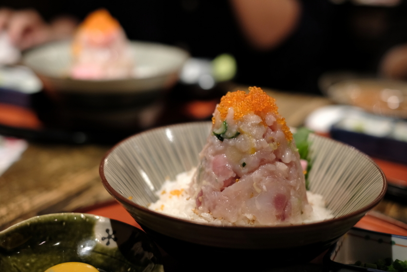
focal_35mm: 53
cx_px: 204
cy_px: 136
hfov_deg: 37.5
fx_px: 599
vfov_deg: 25.5
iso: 1600
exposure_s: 1/60
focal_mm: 35
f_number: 2
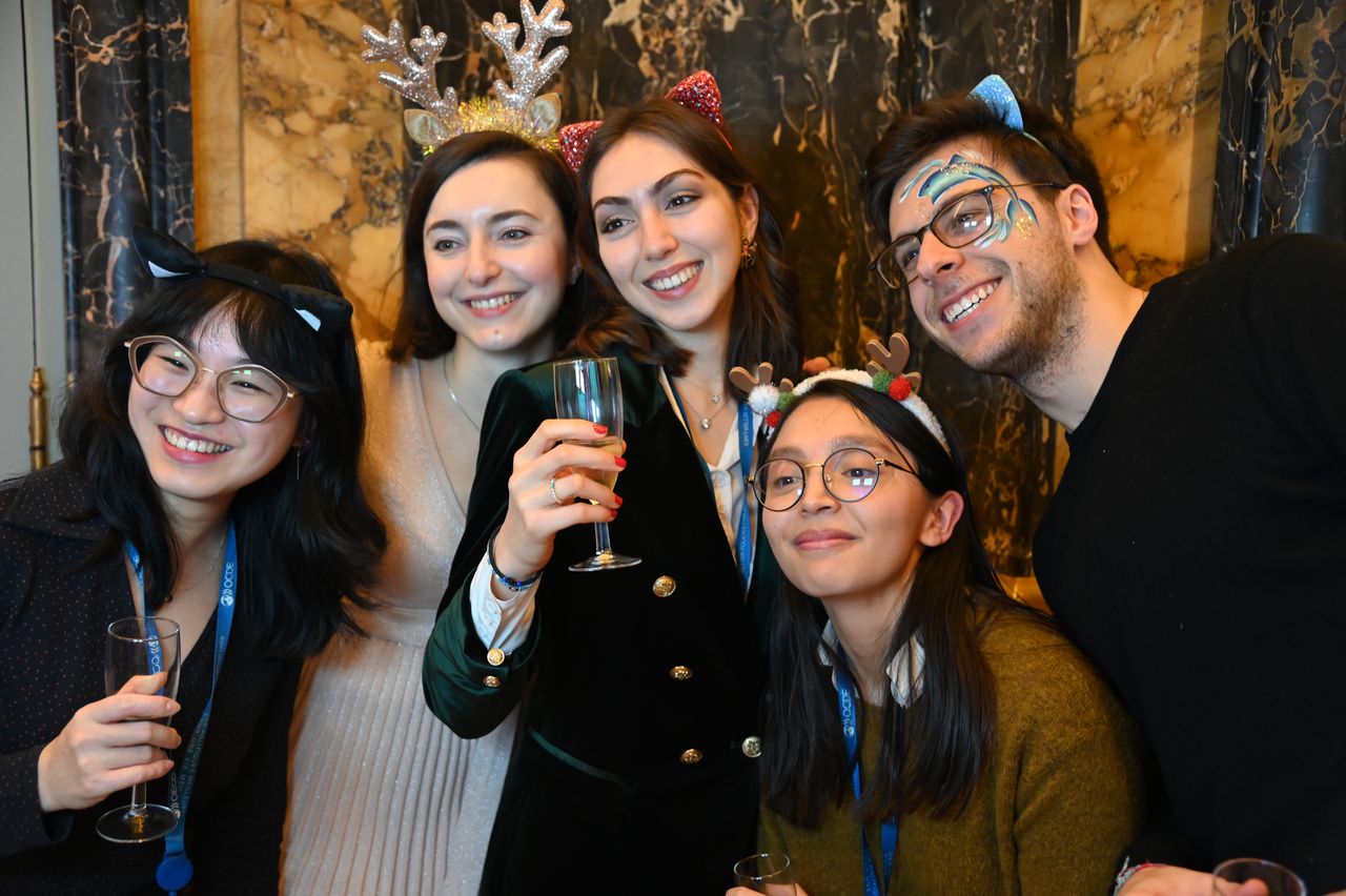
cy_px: 448
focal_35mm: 38
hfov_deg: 50.7
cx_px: 673
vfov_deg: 35.0
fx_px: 1420
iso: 3200
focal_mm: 38
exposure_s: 1/80
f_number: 4
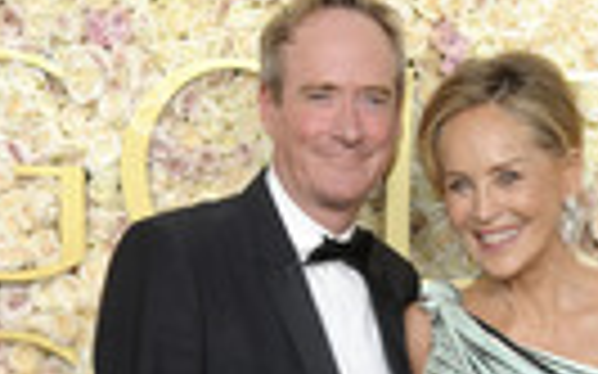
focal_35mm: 172
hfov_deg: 12.2
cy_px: 784
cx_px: 434
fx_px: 2802
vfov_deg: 7.3
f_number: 13
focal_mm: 56
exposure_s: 1/250
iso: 1000
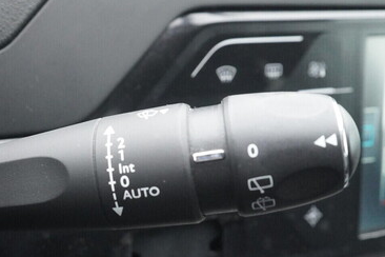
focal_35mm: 54
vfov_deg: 25.0
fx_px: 577
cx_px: 101
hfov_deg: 36.1
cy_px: 156
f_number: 6.3
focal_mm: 24
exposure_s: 1/125
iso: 6400
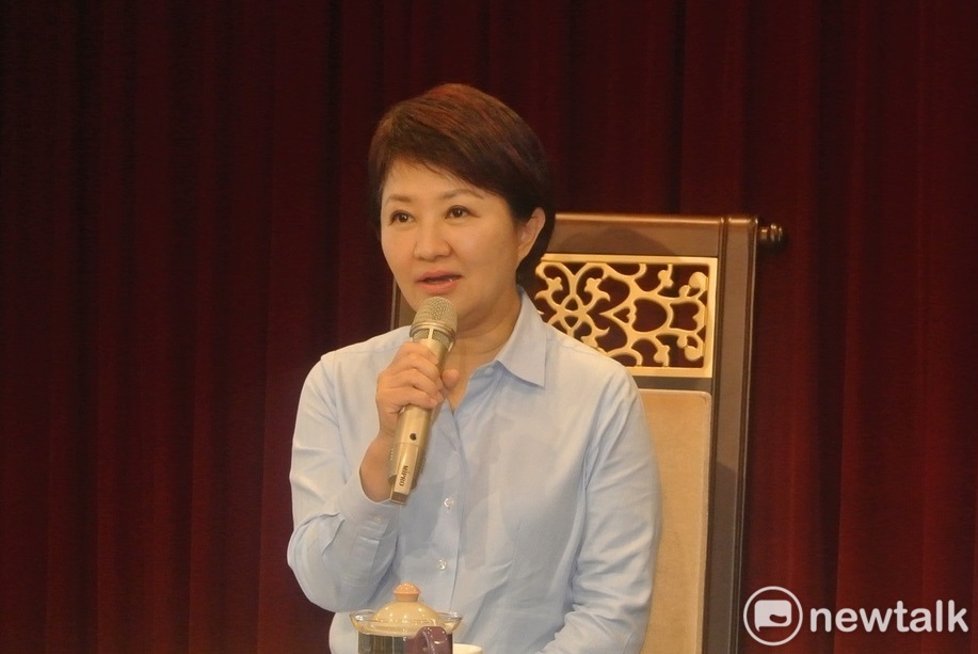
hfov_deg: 25.0
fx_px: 2202
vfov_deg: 16.9
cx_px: 489
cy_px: 327
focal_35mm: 81
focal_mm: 30
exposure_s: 1/60
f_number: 5.6
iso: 800
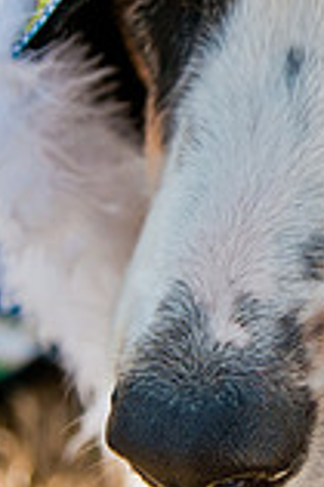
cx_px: 443
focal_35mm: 137
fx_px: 1853
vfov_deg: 15.0
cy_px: 173
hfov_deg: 9.8
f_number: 4
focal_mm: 32
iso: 200
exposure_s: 1/800
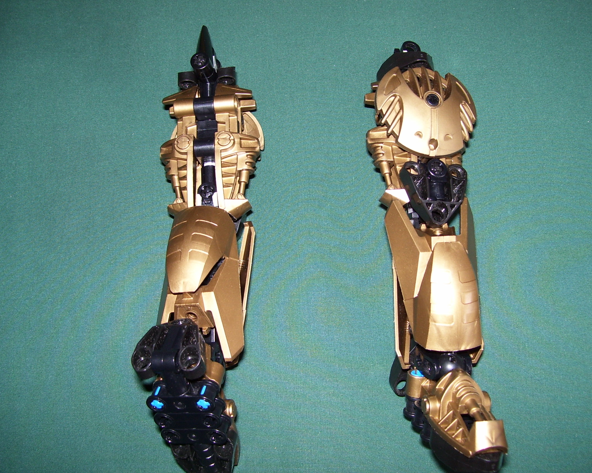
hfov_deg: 47.9
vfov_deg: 39.1
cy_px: 239
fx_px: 666
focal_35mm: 38
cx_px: 300
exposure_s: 1/60
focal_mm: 6
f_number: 2.7
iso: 80
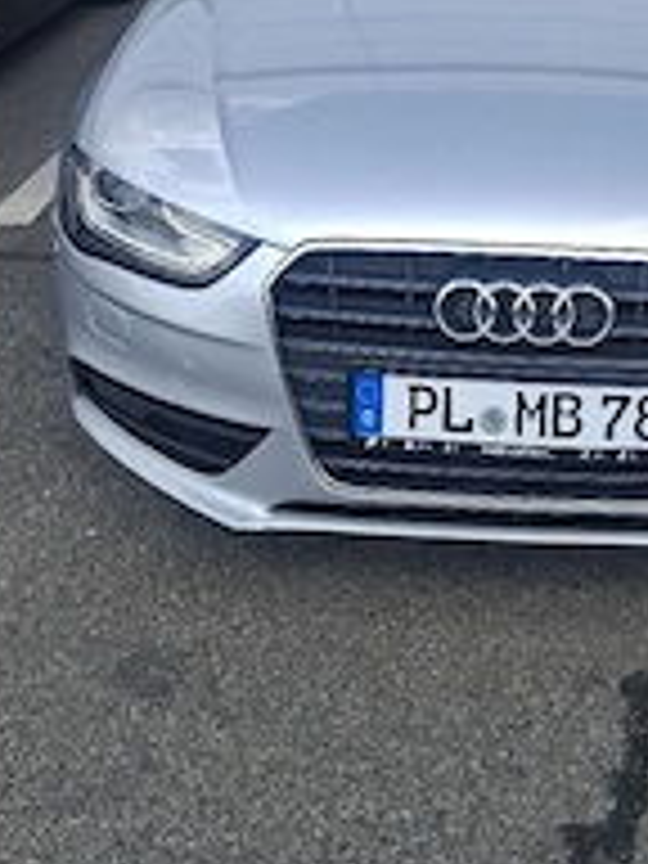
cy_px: 202
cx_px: 536
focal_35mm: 48
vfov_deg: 38.5
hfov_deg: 29.4
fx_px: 1198
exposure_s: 1/769
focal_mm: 5.54
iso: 50
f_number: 1.8
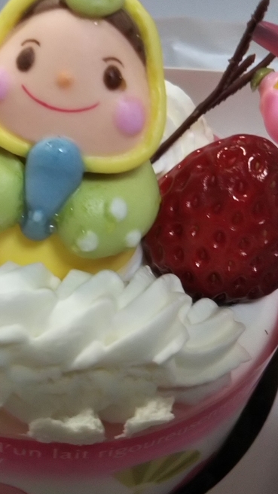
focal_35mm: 51
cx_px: 48
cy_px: 231
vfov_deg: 40.6
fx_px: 668
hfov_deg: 23.1
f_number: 2.2
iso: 100
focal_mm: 4
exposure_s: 1/30
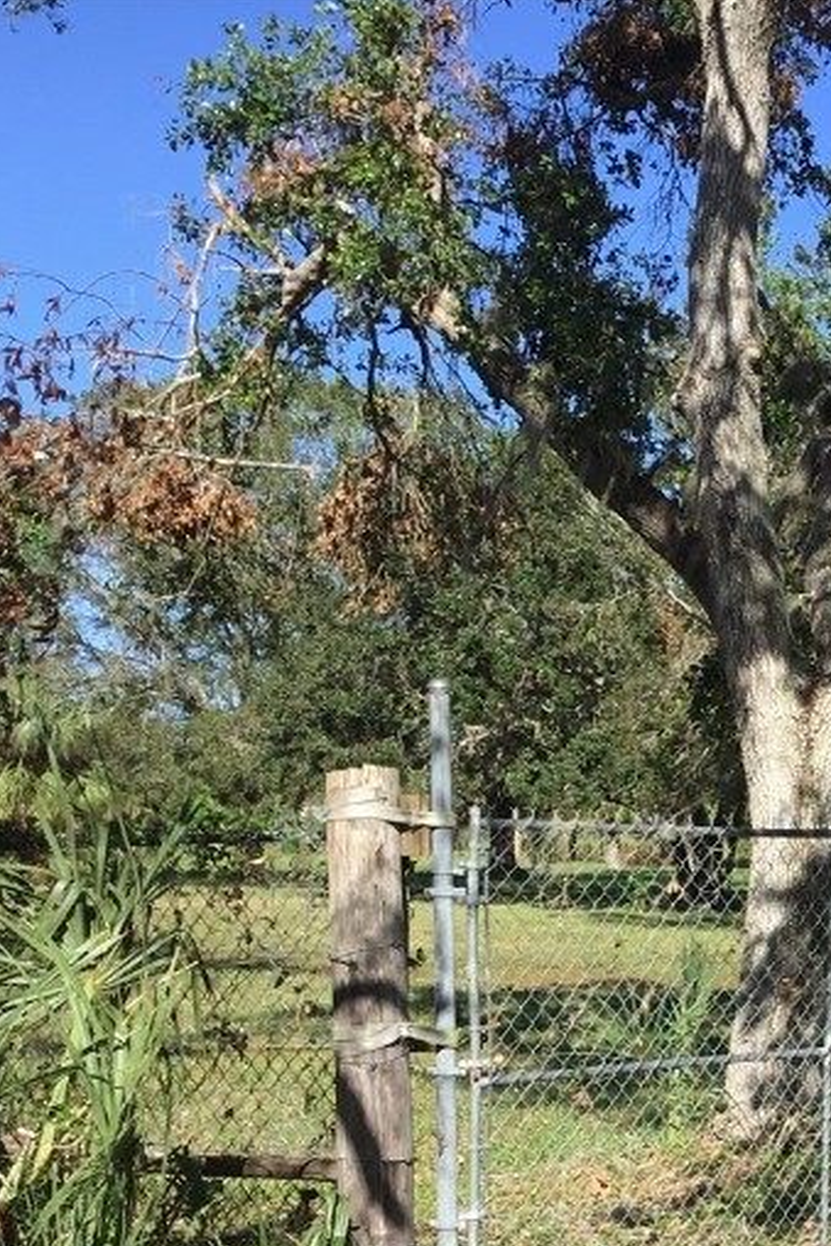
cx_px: 1118
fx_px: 2249
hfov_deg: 19.2
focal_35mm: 65
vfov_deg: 30.4
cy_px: 937
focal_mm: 3.3
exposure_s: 1/696
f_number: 2.4
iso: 25
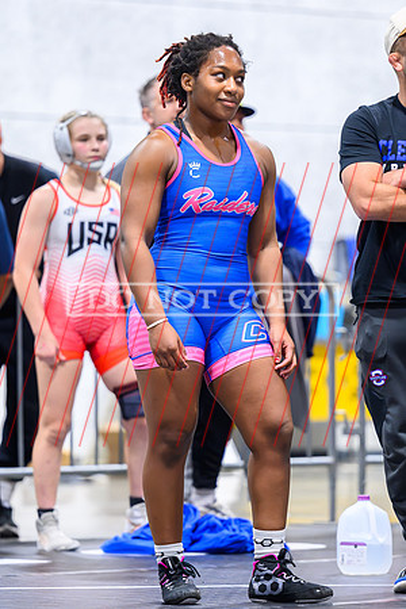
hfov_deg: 5.5
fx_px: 4209
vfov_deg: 8.3
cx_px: 201
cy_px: 283
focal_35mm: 249
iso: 4000
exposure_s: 1/800
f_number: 2.8
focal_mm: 150
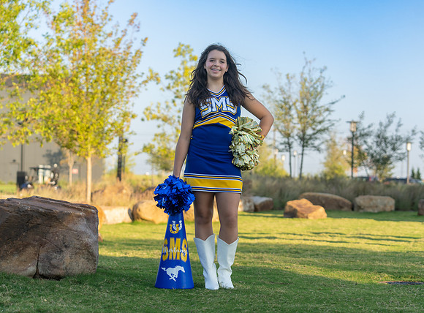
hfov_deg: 25.9
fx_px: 922
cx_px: 210
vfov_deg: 19.3
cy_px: 155
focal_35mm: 76
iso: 100
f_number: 3.5
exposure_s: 1/400
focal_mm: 70
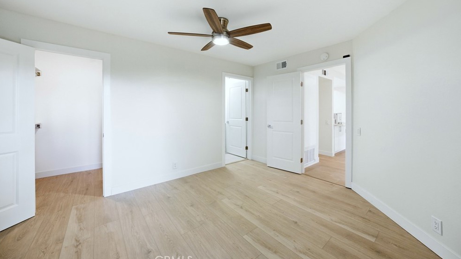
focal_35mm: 13
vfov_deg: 77.8
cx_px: 233
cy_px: 108
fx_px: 159
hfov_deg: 110.8
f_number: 6.3
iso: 500
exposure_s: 1/250
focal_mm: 12
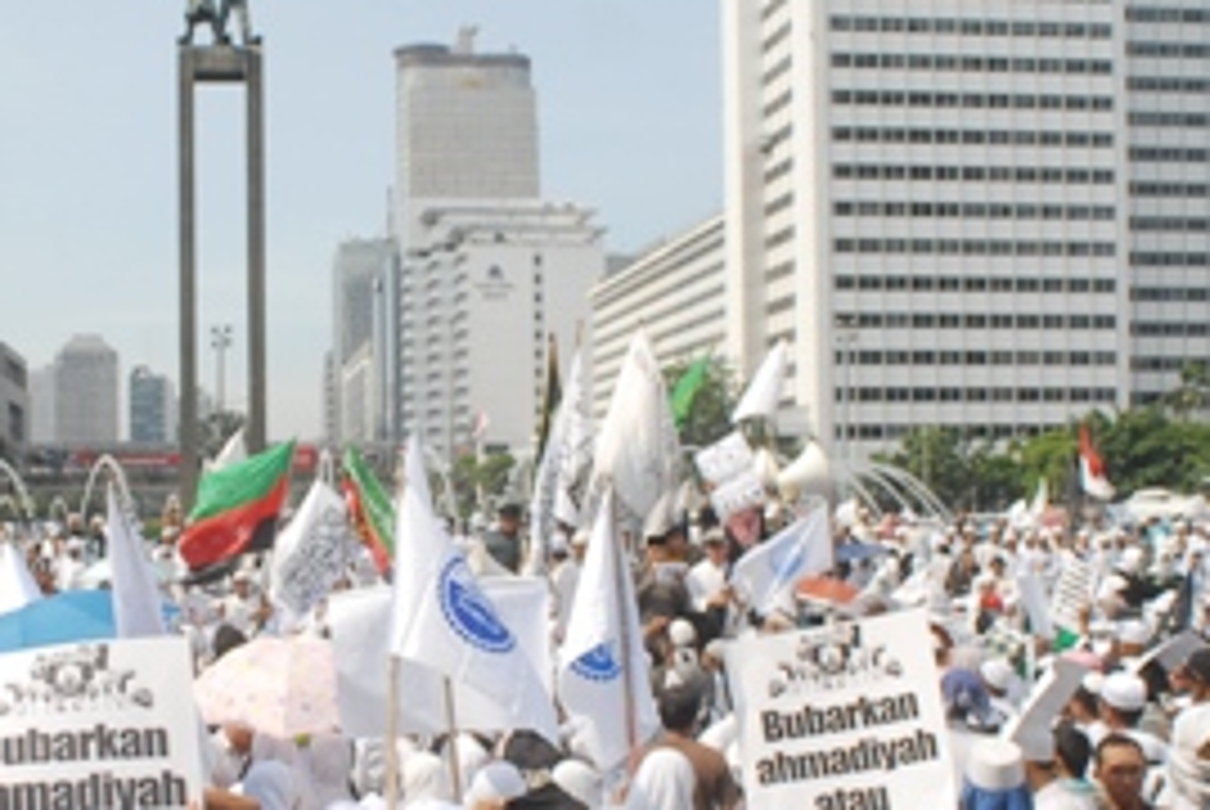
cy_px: 536
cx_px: 351
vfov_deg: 26.9
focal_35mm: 50
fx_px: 1682
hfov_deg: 38.8
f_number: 5
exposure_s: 1/1250
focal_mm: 20
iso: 160
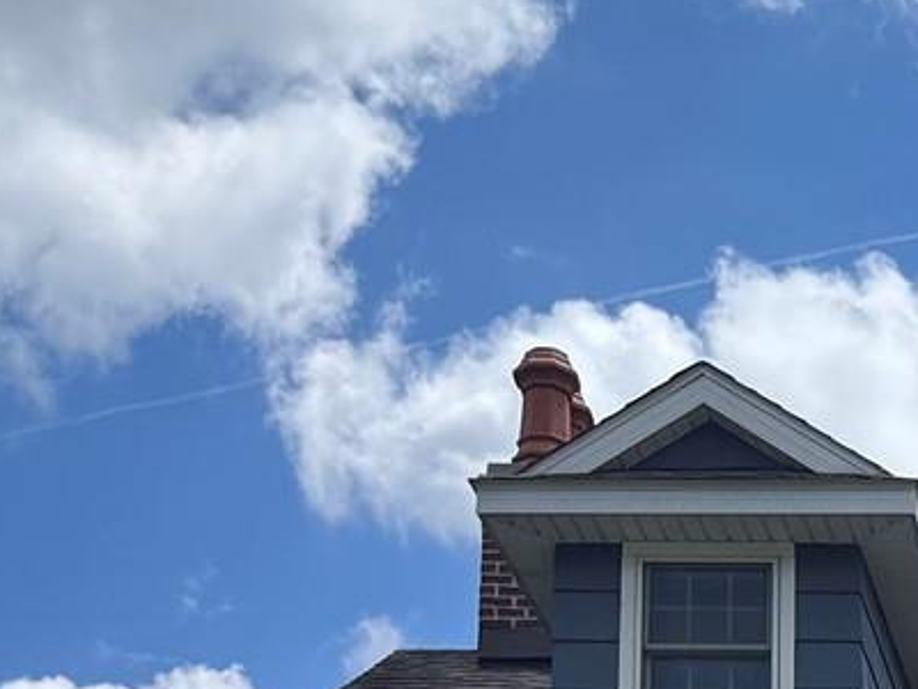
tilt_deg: +10.2
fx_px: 3262
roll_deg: +1.4
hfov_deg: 14.6
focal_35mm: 123
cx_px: 1492
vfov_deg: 10.7
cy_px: 1495
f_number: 1.78
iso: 100
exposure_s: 1/6711
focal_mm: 6.76
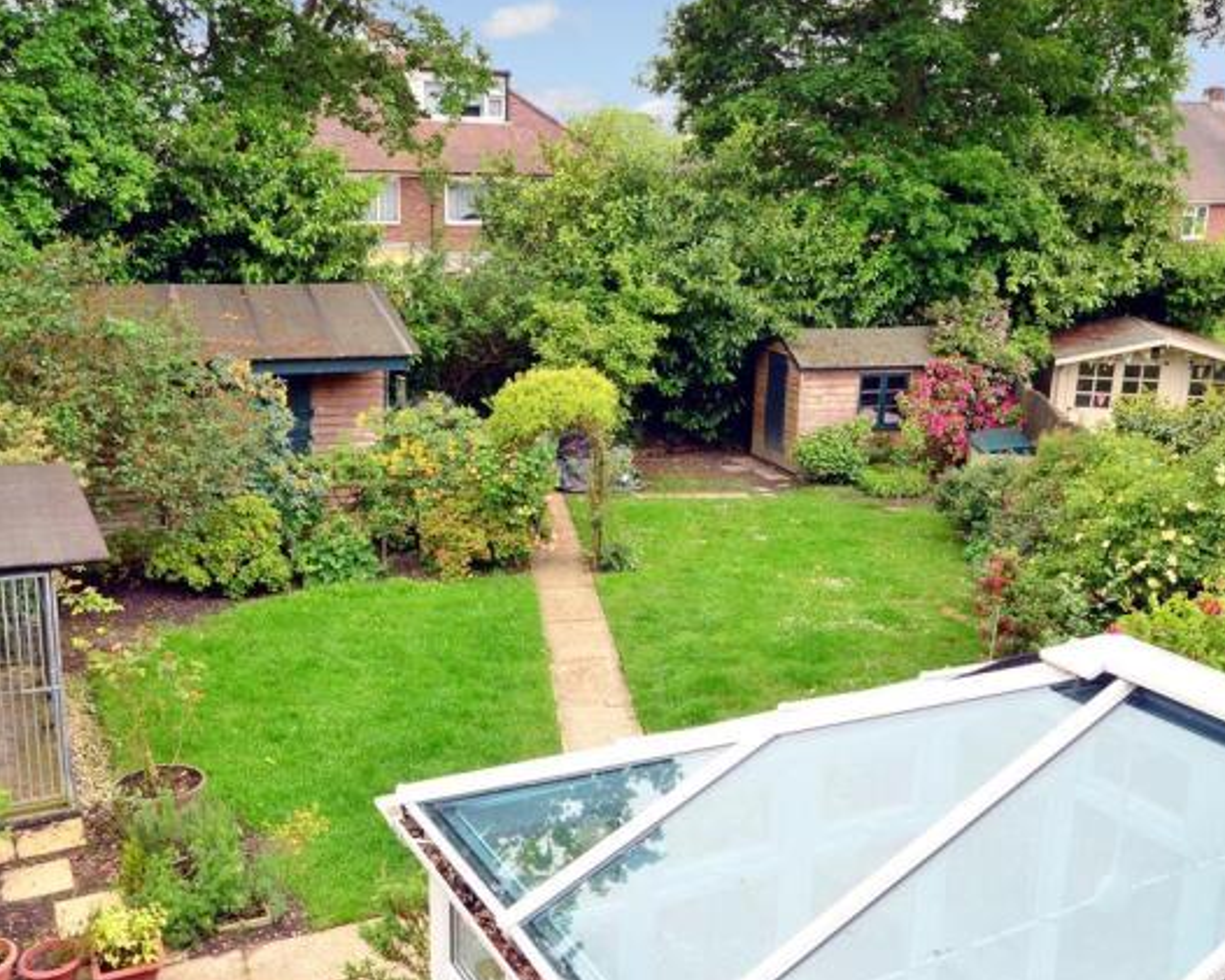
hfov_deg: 51.5
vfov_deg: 42.2
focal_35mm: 35
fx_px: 1269
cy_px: 487
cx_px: 573
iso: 200
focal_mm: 20
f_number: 14
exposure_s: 1/13
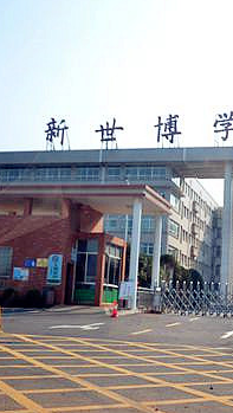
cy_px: 207
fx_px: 568
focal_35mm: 52
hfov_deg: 22.9
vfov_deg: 40.0
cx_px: 188
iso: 100
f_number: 6.3
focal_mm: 21
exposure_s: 1/160
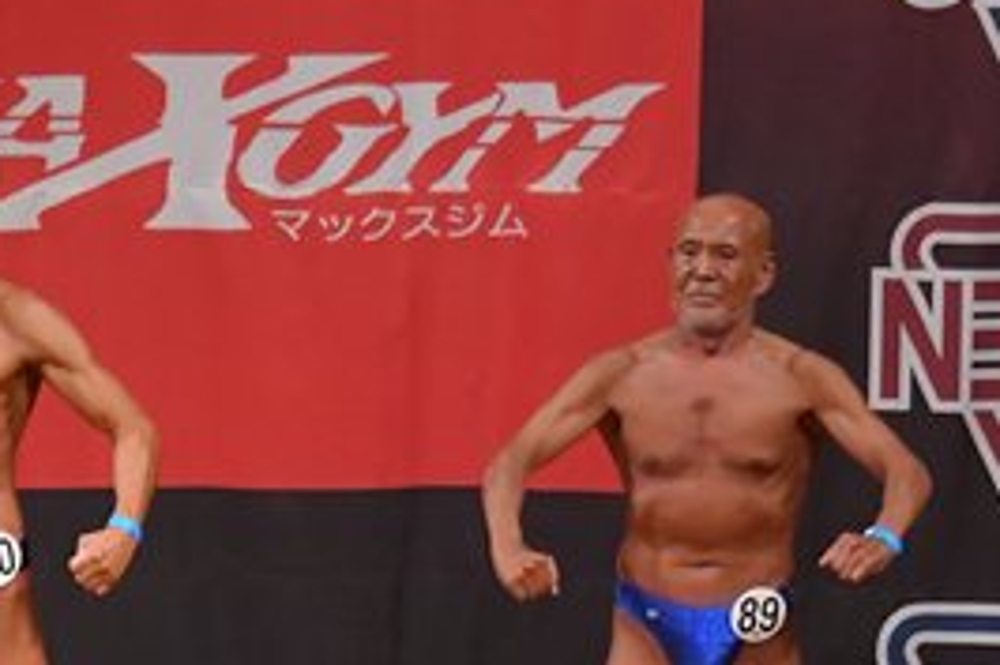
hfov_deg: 4.5
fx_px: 12714
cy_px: 556
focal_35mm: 458
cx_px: -427
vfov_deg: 3.0
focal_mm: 105
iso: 5600
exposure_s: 1/400
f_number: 5.6
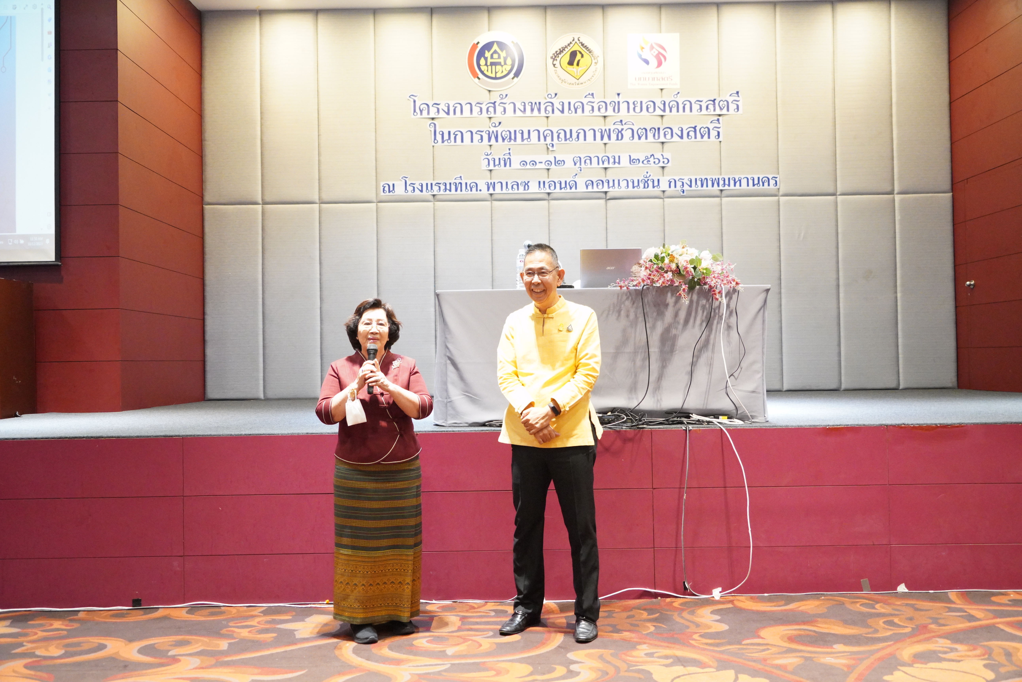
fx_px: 909
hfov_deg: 58.7
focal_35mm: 32
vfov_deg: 41.1
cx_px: 511
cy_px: 341
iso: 10000
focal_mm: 32
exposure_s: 1/160
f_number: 4
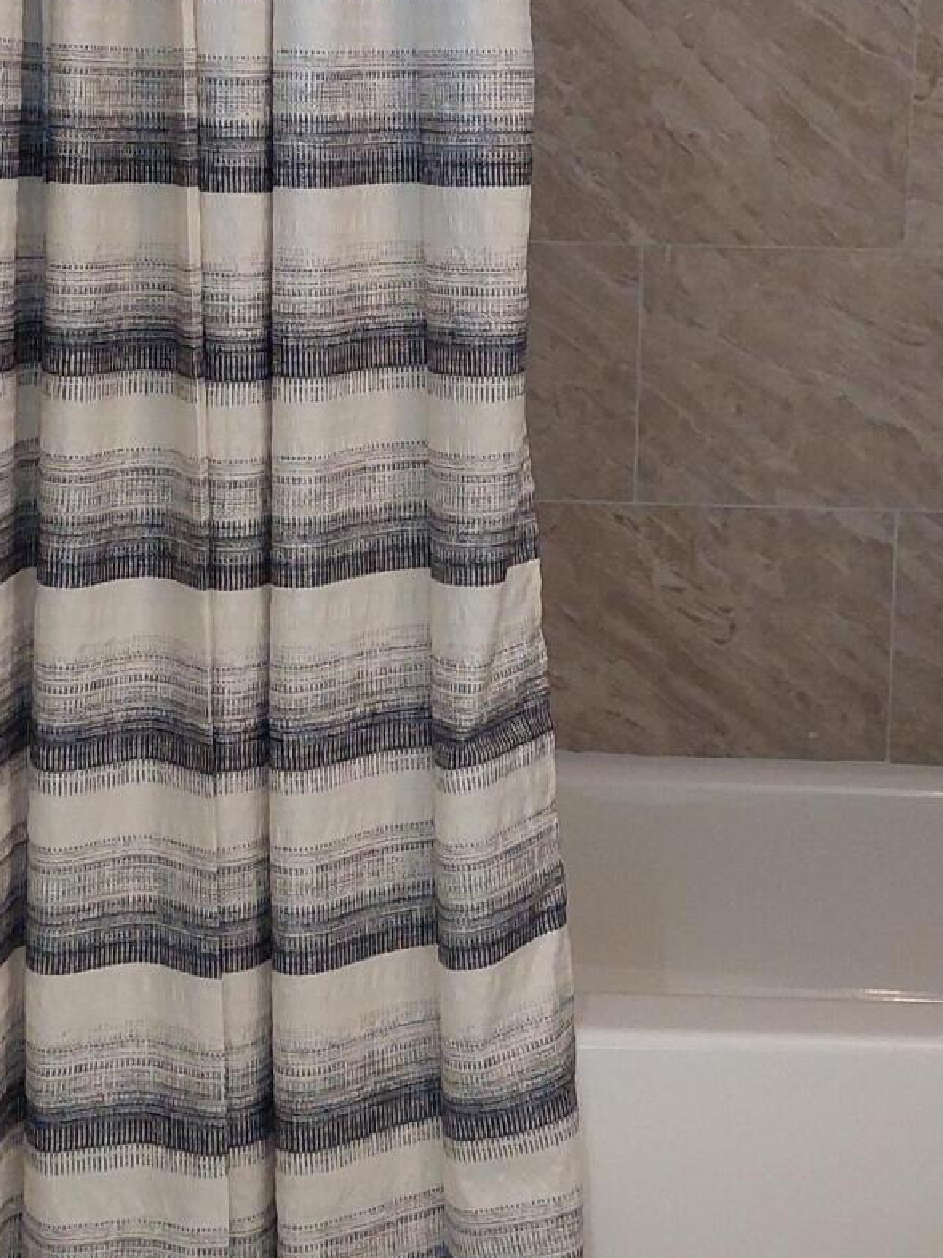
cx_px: 529
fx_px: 2216
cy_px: 323
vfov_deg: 31.2
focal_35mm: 61
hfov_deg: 24.0
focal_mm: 5.23
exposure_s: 1/120
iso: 320
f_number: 1.8
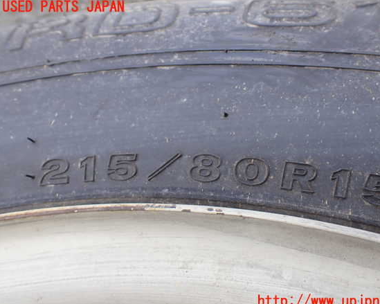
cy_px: 154
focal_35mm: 32
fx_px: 360
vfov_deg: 45.8
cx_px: 206
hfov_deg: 55.6
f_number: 3.2
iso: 100
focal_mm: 5.4
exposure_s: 1/160
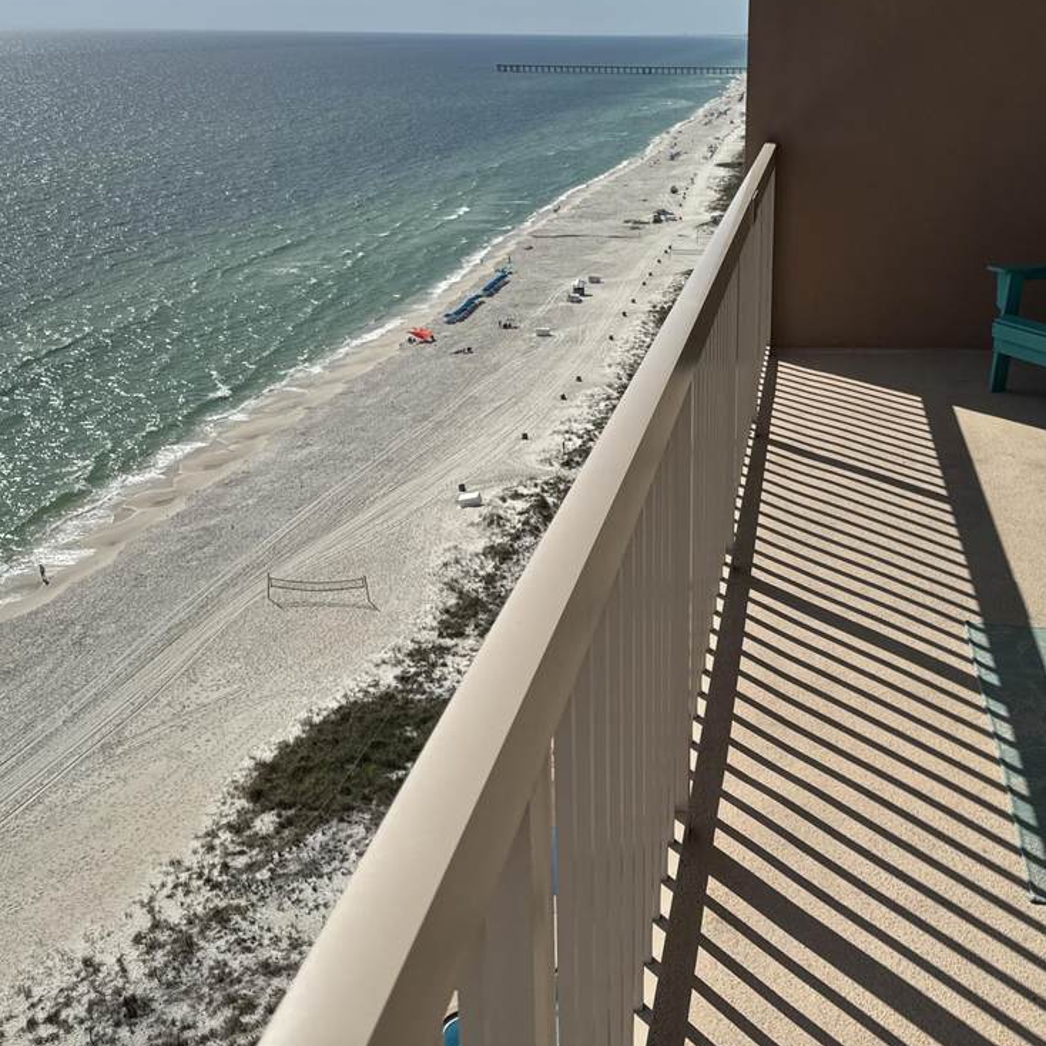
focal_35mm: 37
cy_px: 371
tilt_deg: -14.6
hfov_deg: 44.5
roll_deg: +1.1
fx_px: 1265
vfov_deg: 44.4
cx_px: 661
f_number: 1.78
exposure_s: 1/12346
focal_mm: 6.76
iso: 80
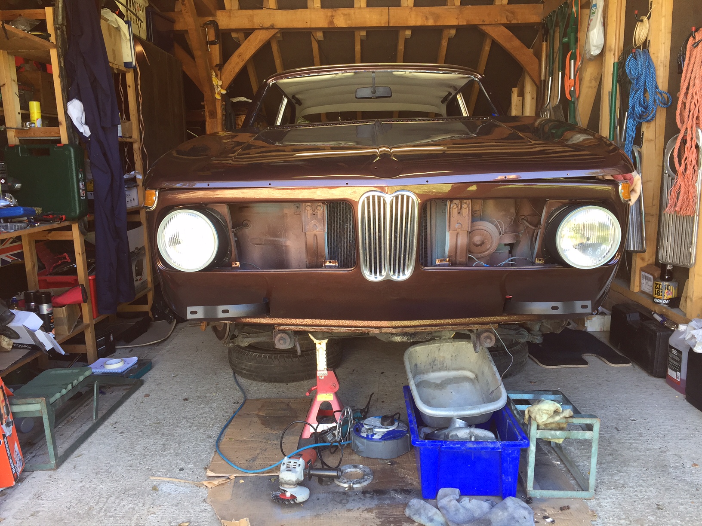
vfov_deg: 48.2
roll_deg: +0.0
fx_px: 588
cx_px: 351
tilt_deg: -8.6
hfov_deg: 61.7
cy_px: 263
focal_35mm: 29
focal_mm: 4.15
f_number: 2.2
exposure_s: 1/50
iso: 40
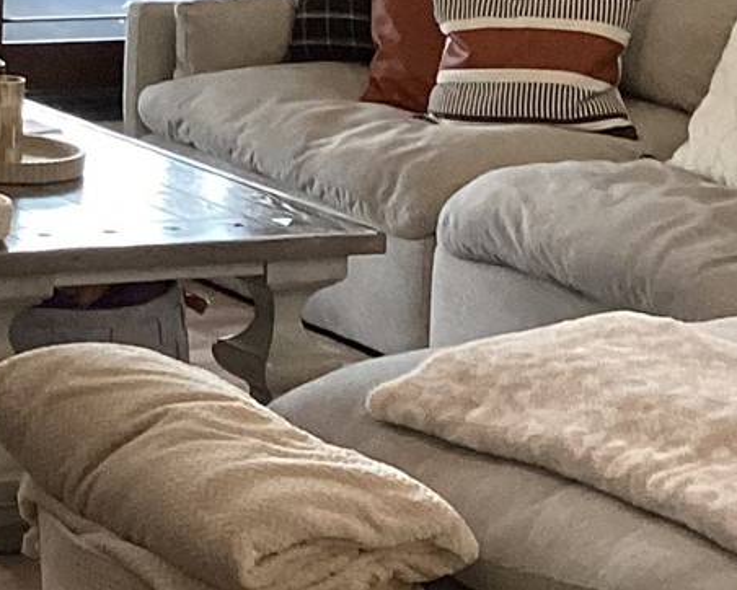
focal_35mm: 137
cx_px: -411
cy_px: -165
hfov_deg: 13.2
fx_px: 2990
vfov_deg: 11.0
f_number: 2.4
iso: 160
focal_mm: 3.3
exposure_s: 1/60
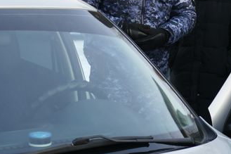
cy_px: 19
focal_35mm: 130
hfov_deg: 15.6
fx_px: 834
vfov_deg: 10.5
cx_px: 199
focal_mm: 20.62
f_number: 3.5
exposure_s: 1/250
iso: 125
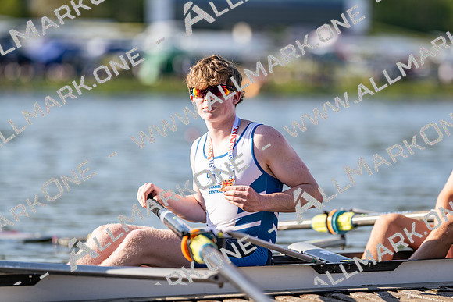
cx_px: 226
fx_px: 1699
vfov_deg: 10.2
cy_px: 151
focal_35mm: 135
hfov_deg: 15.2
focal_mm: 135
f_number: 1.8
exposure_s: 1/2500
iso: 64
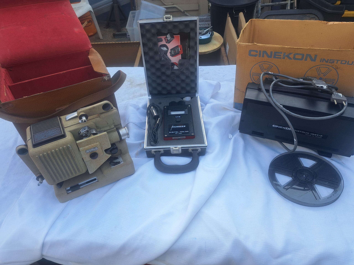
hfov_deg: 71.6
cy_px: 132
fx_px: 245
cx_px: 177
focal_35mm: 24
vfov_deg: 56.8
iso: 50
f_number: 1.8
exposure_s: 1/105
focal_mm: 5.23
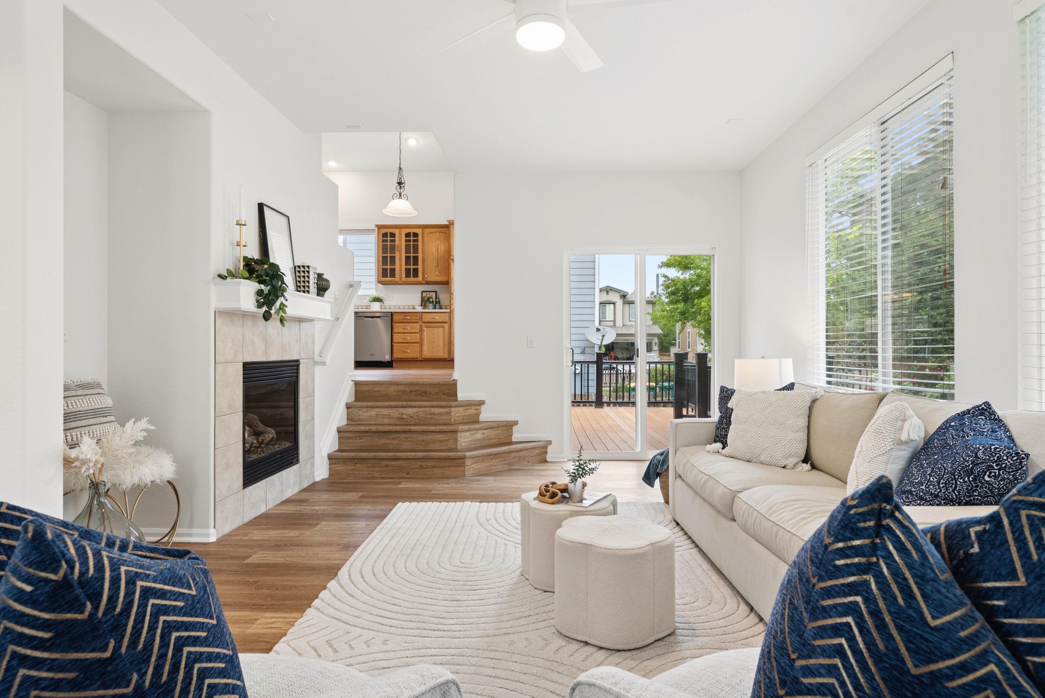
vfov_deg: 62.0
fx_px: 581
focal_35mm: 20
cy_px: 349
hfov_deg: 83.9
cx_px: 522
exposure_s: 1/125
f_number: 8
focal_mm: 20
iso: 1250
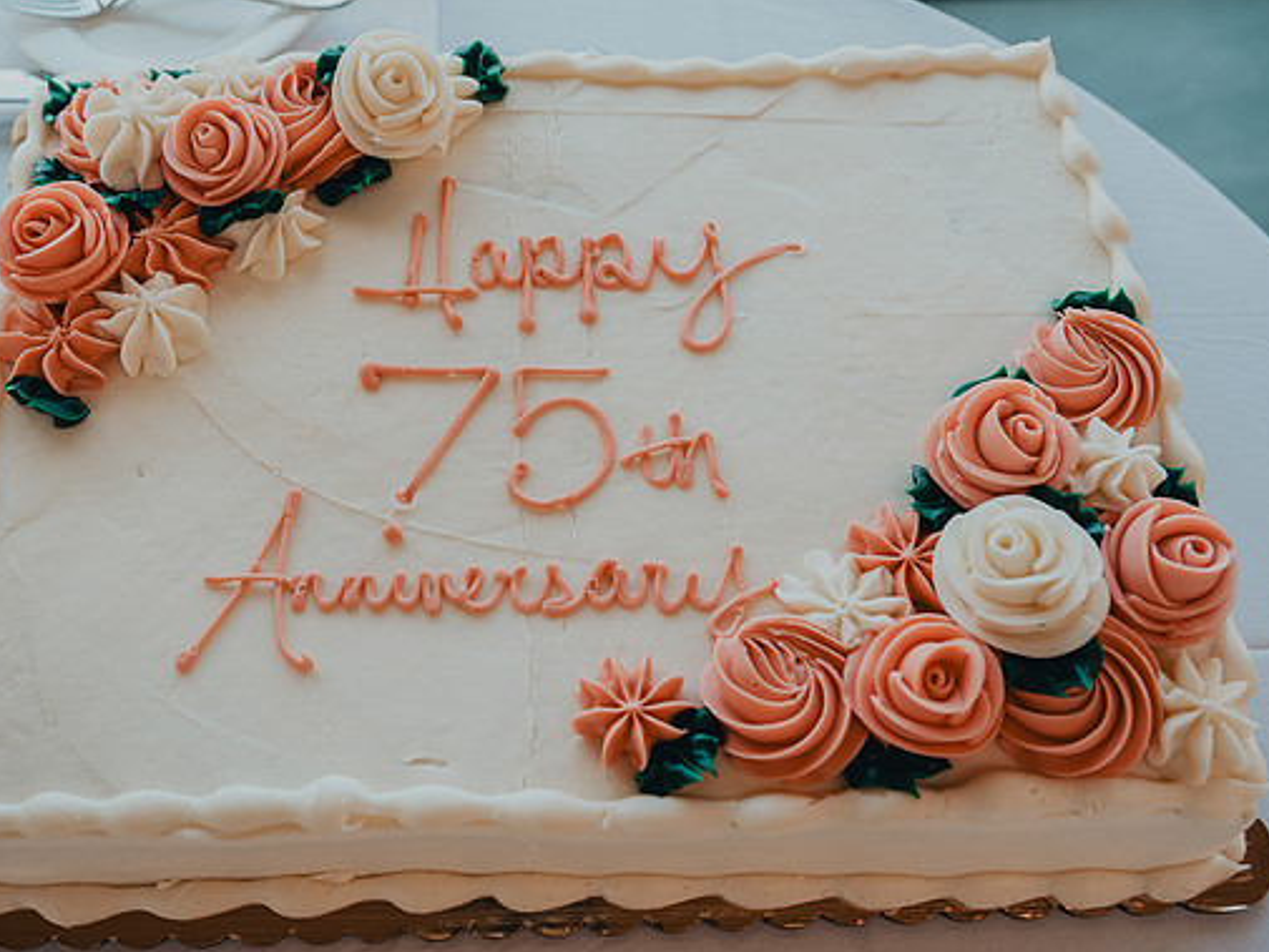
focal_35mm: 38
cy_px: 456
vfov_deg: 37.7
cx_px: 501
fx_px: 1393
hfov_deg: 48.6
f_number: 4.5
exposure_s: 1/200
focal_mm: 32
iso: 640
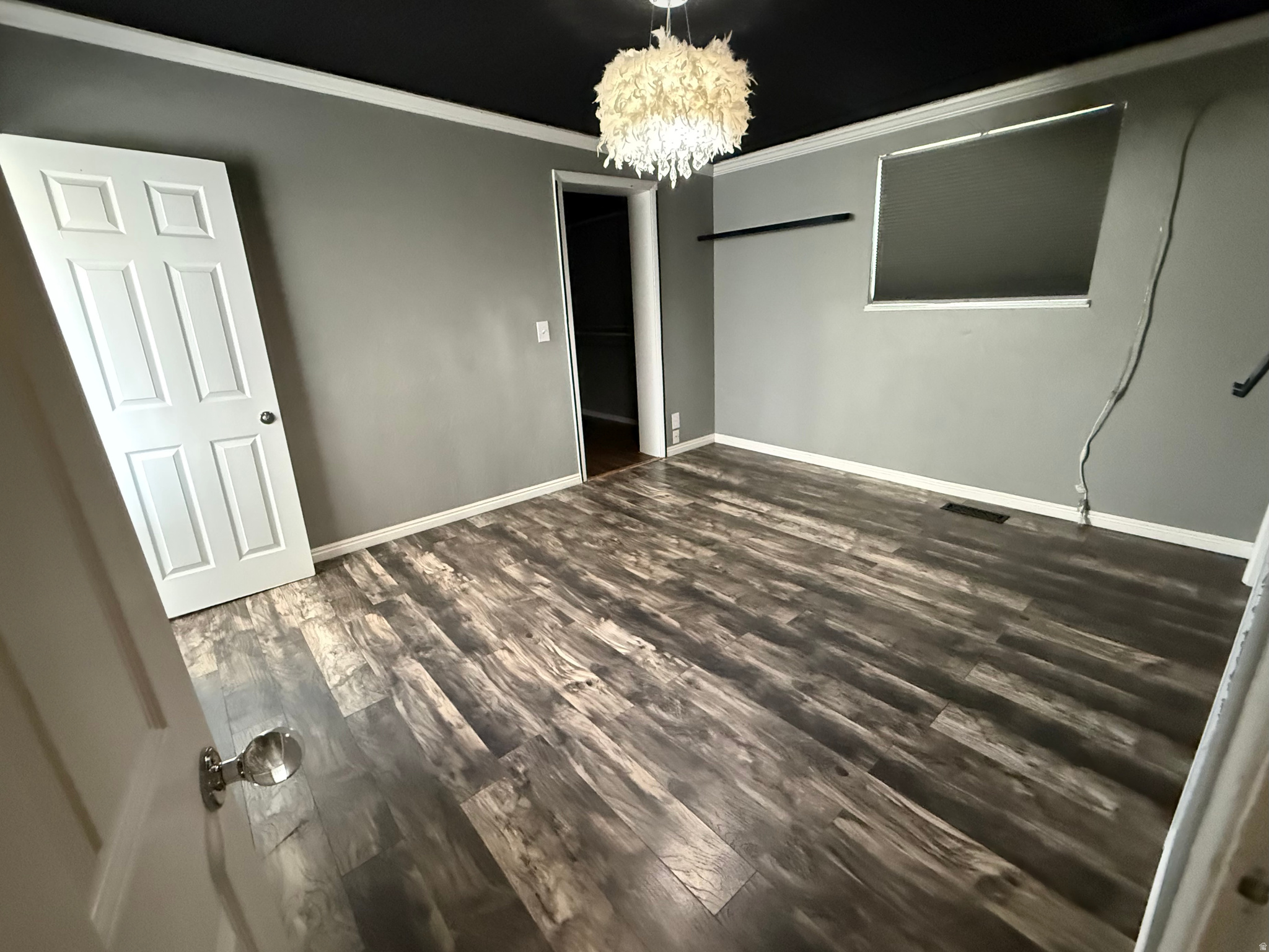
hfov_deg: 102.1
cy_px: 476
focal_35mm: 14
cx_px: 634
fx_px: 513
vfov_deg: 85.7
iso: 1600
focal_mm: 2.22
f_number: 2.2
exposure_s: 1/60
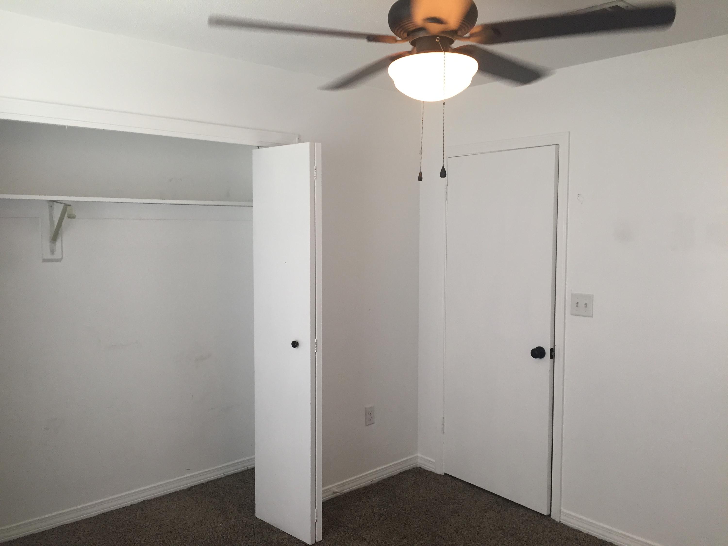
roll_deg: -0.6
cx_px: 364
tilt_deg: -3.4
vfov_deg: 48.2
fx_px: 610
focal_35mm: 29
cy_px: 273
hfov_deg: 61.7
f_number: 2.2
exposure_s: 1/30
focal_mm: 4.15
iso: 40
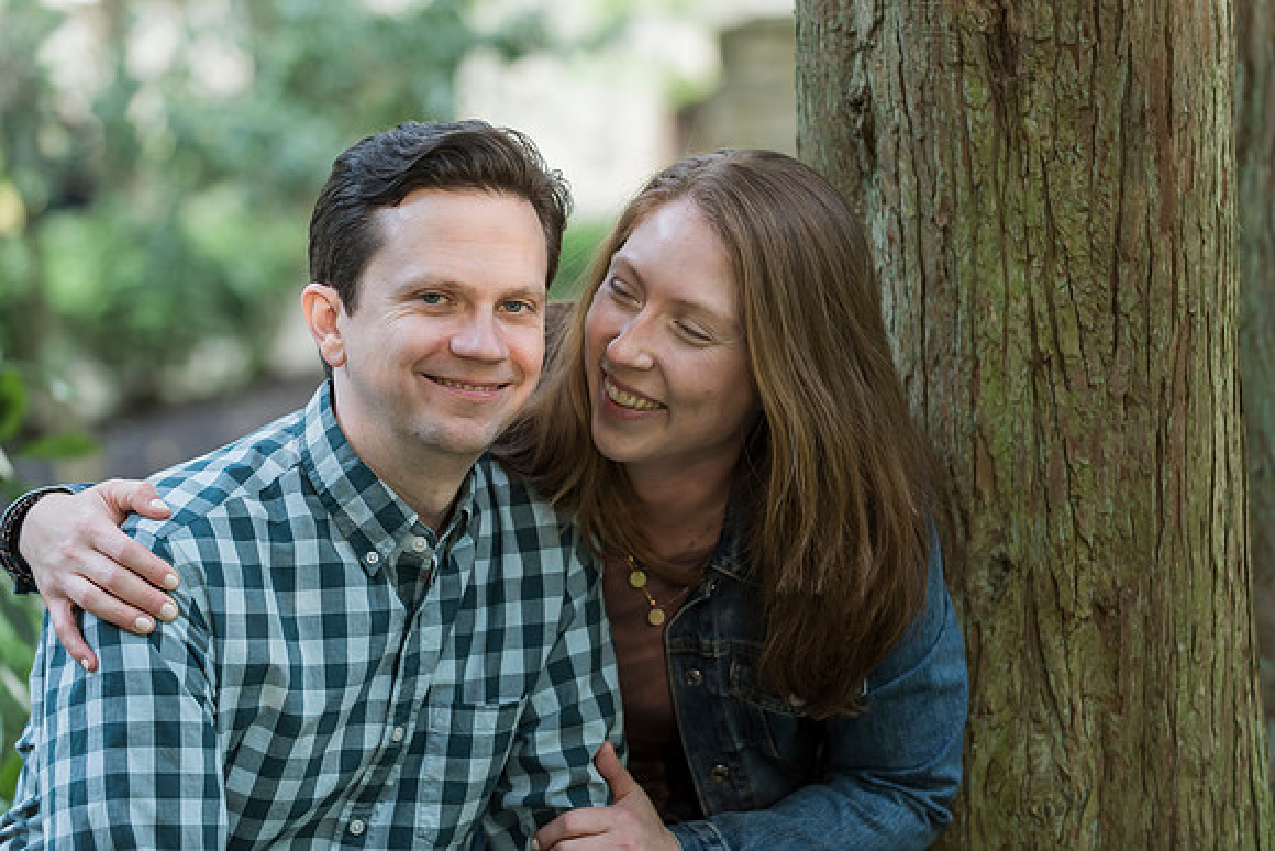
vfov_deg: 11.0
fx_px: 4428
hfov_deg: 16.4
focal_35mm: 125
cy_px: 426
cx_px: 638
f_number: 4
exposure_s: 1/60
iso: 800
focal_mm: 125
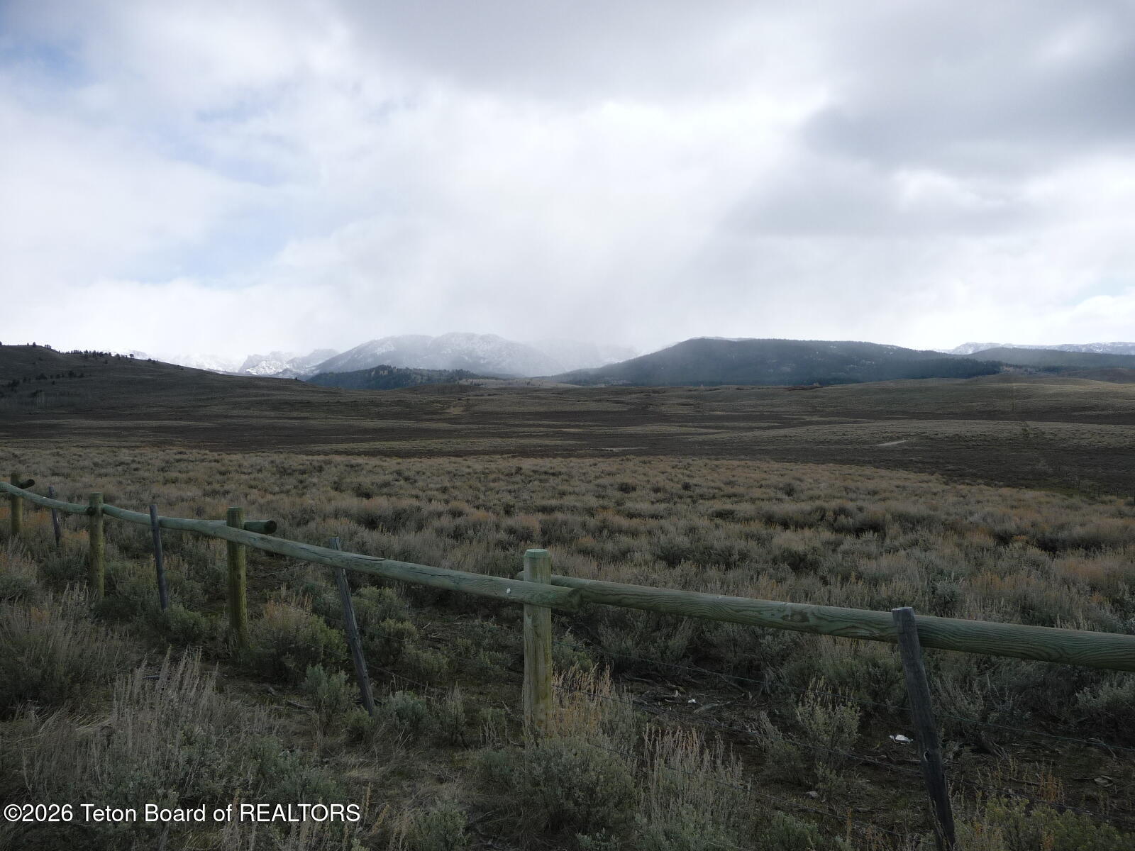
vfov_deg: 49.7
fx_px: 918
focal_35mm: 28
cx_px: 568
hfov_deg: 63.4
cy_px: 426
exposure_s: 1/1300
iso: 100
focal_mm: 4.7
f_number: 3.3
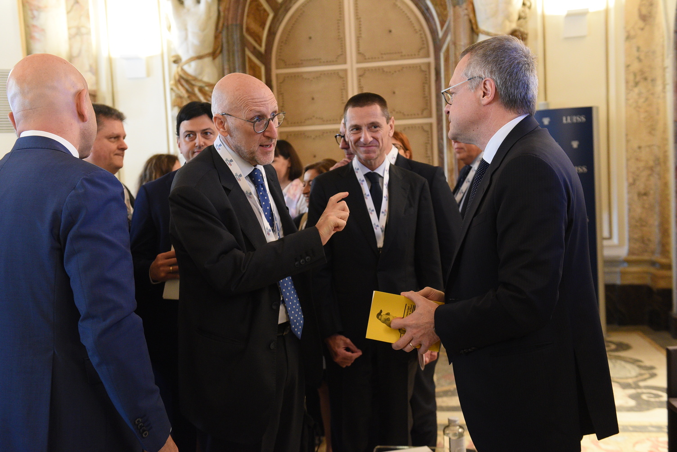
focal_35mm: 38
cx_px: 338
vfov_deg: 35.1
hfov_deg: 50.7
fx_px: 715
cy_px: 226
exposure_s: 1/200
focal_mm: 38
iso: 4000
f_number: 4
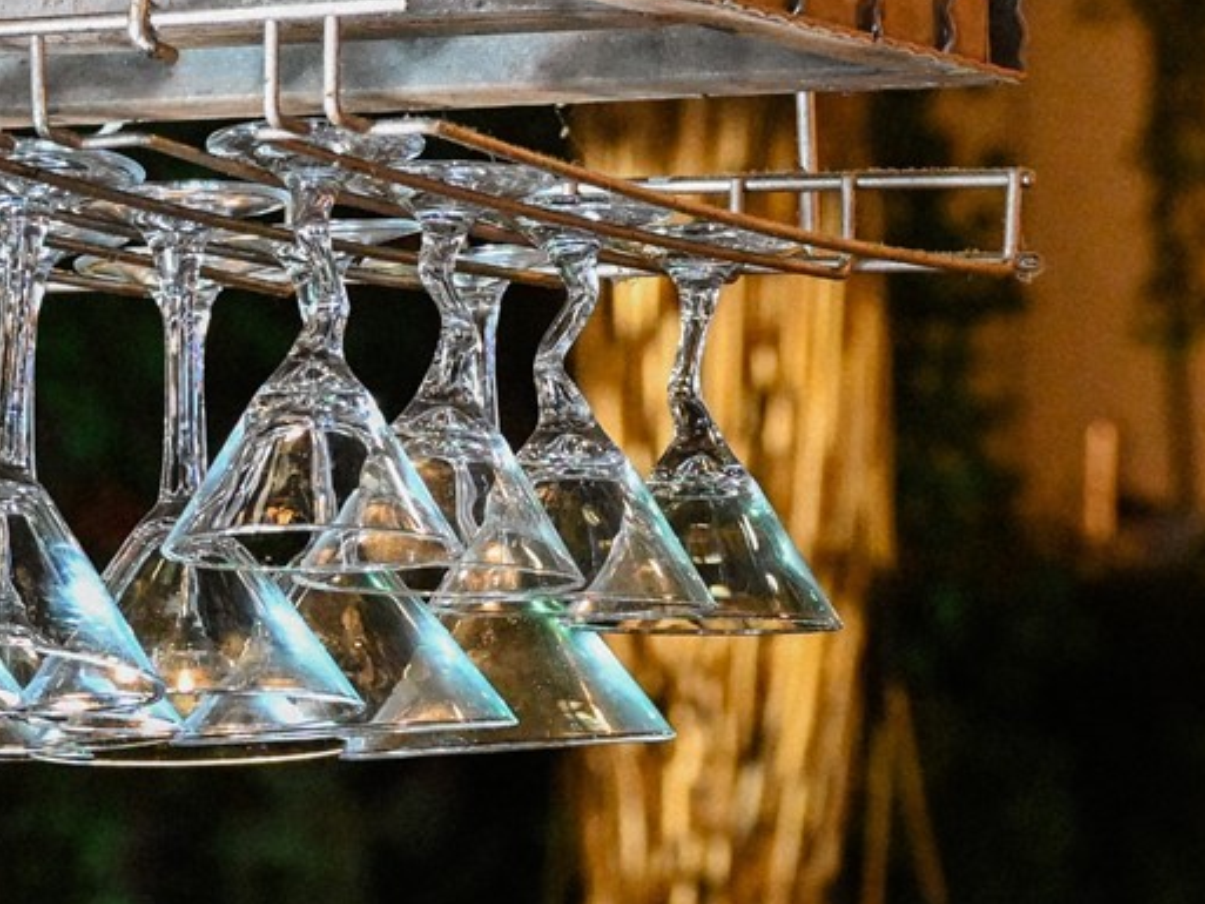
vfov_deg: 3.7
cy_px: -58
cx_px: 851
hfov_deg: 4.9
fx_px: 14122
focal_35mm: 406
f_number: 5
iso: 3200
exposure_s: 1/100
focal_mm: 85
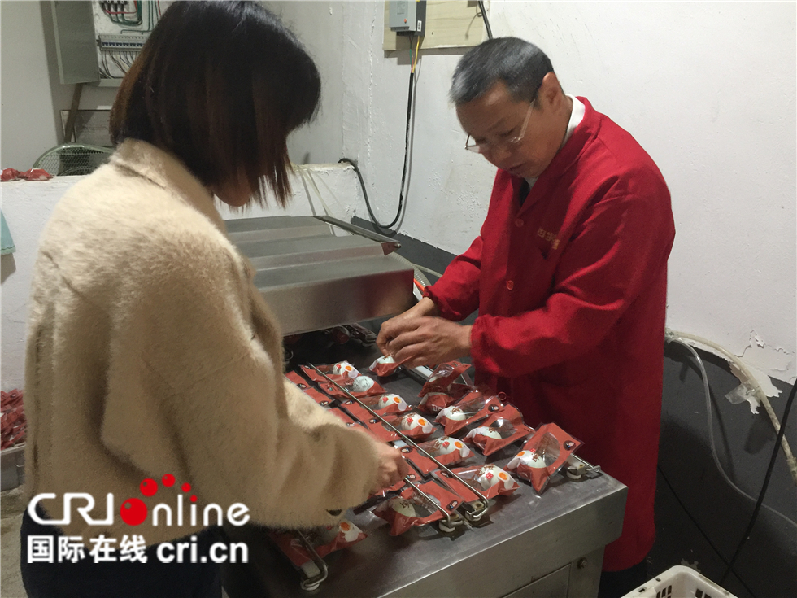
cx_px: 398
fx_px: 668
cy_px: 299
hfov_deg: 61.7
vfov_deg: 48.2
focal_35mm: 29
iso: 100
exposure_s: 1/10
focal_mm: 4.15
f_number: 2.2
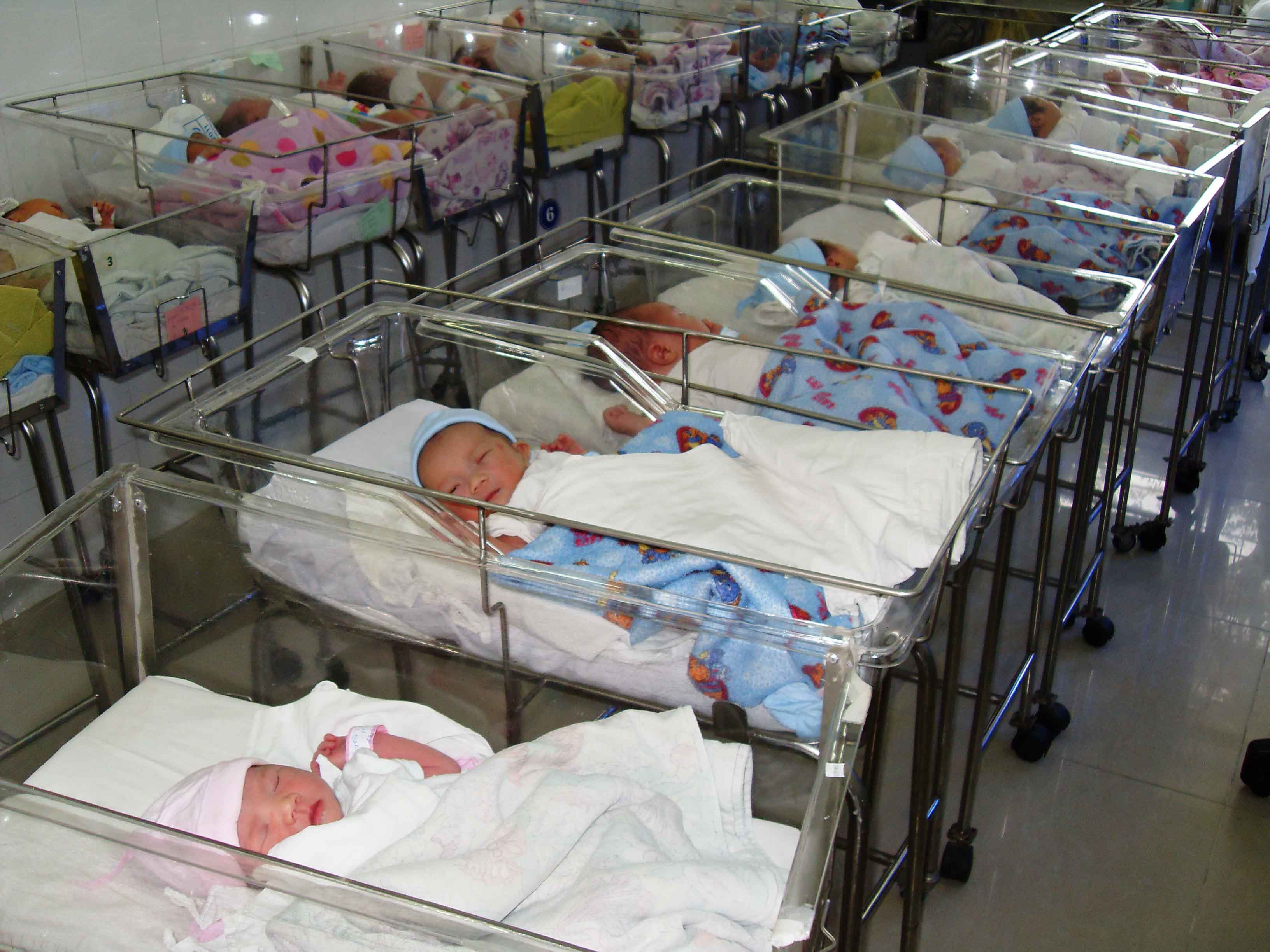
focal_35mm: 37
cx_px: 635
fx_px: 1357
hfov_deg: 50.1
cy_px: 476
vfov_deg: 38.7
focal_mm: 6.3
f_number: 2.8
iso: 100
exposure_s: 1/45
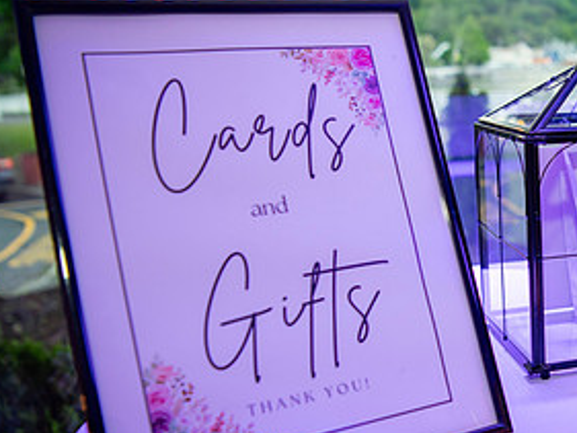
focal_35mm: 51
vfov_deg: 28.5
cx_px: 592
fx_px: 850
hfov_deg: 33.8
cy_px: 251
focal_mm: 24
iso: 400
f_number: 4
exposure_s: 1/60
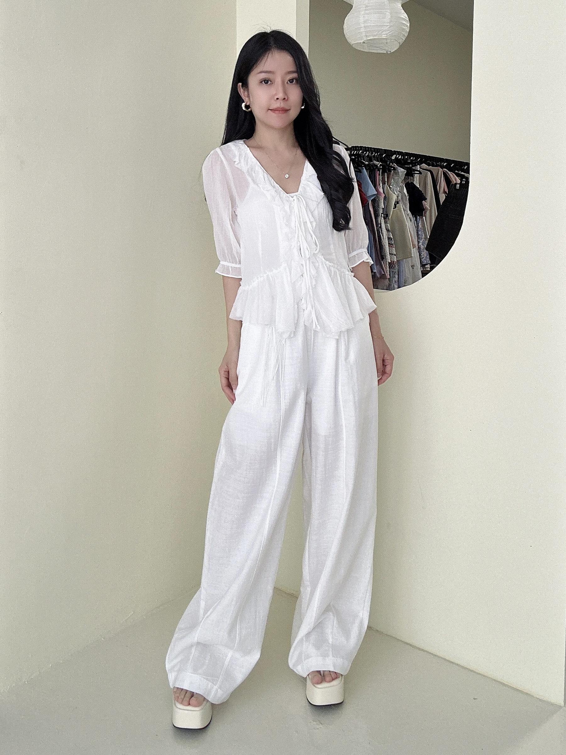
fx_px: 501
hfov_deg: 58.9
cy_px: 378
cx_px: 283
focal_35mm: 23
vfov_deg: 73.9
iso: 80
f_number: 1.9
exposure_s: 1/60
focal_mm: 2.69
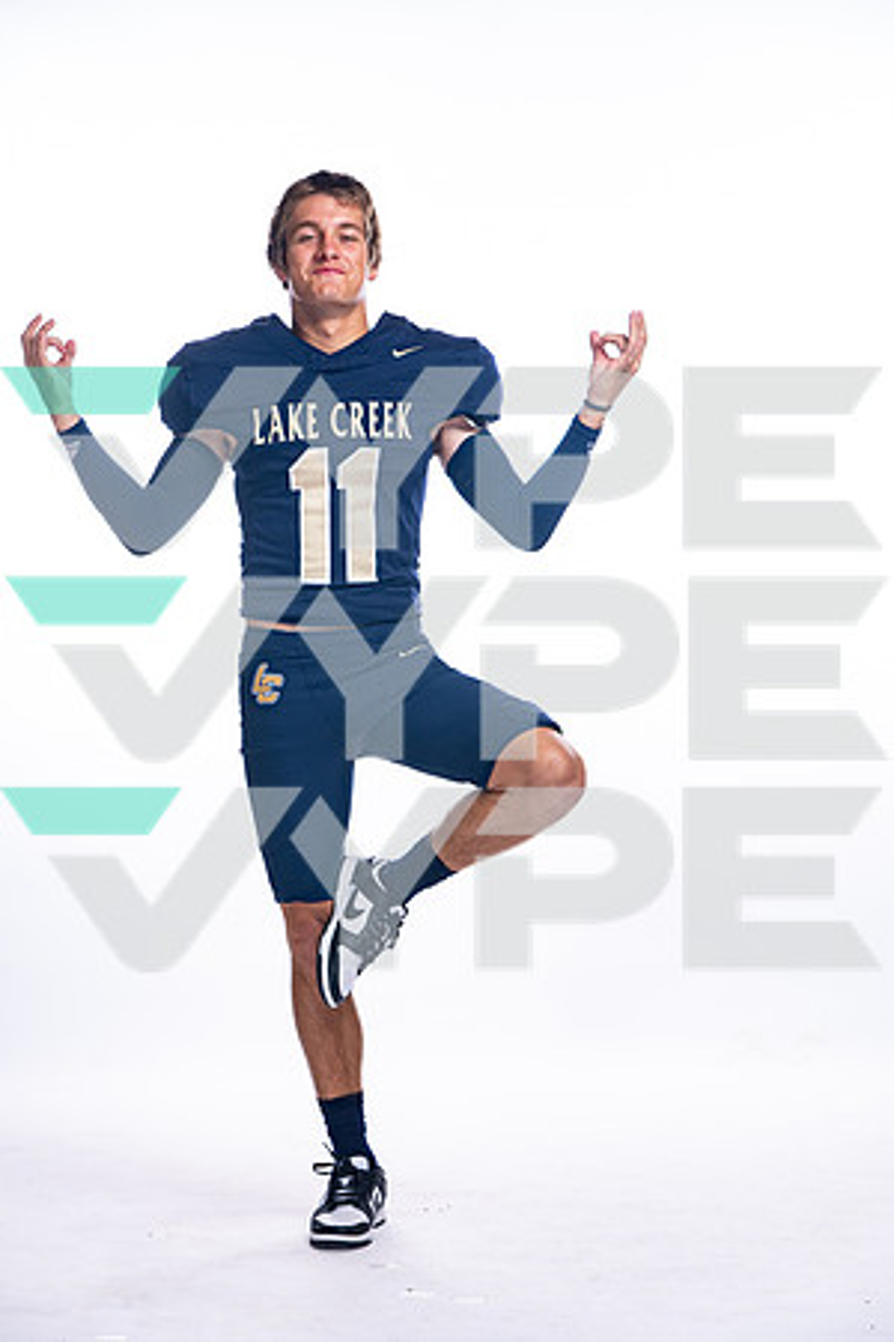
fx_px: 3650
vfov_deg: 20.8
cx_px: 447
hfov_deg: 14.0
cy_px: 671
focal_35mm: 98
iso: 400
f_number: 6.3
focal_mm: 98
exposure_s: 1/250
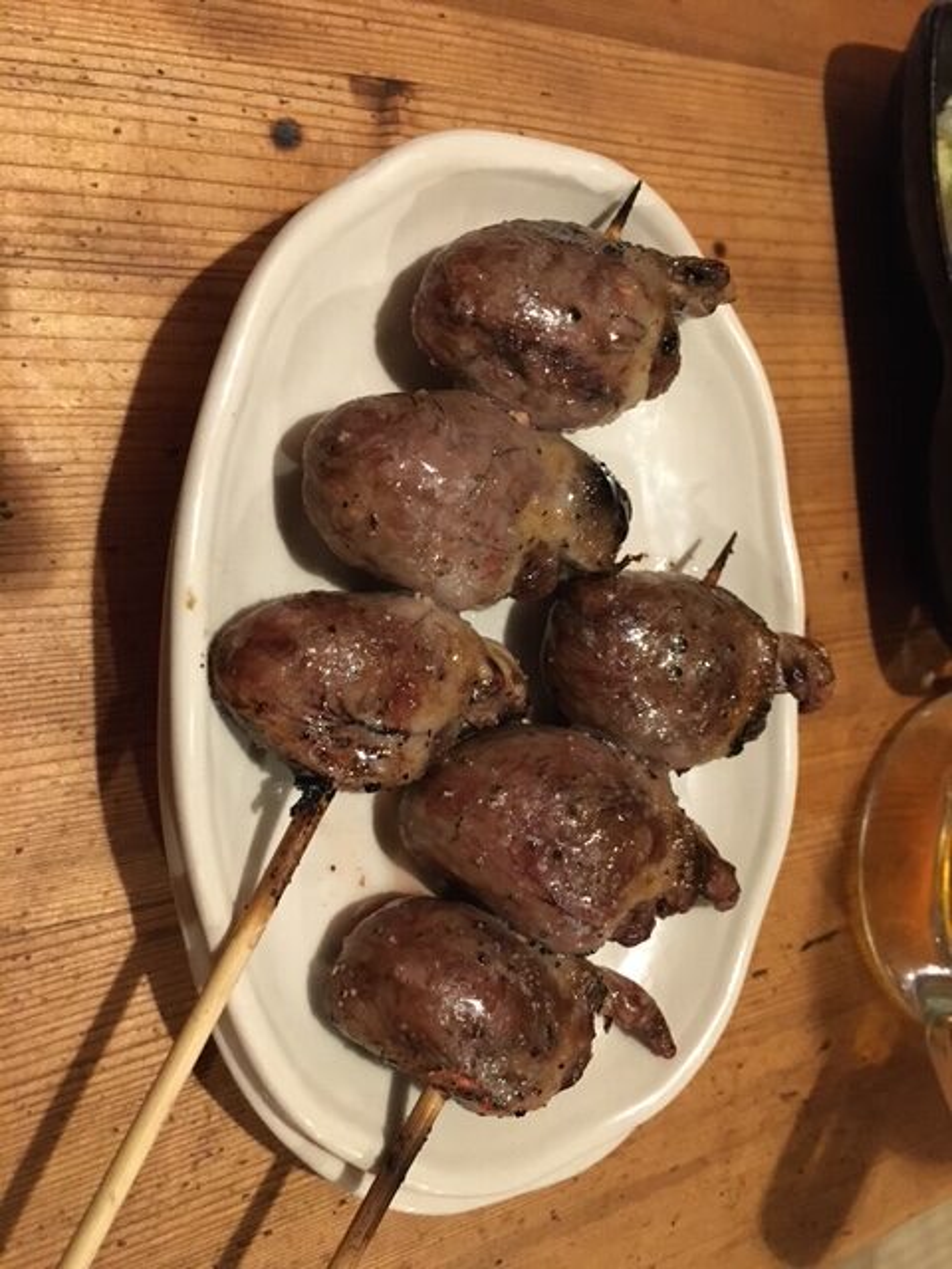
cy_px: 634
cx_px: 476
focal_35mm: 29
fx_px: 1063
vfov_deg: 61.7
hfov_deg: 48.2
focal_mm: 4.15
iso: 320
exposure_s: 1/15
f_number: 2.2
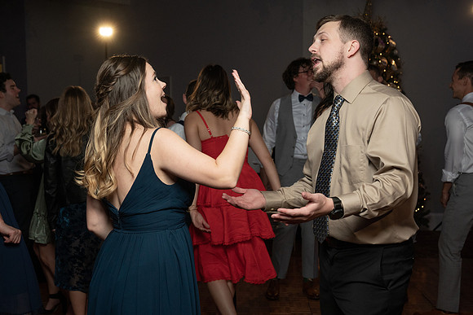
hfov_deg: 37.5
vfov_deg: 25.5
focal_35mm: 53
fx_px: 697
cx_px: 218
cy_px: 170
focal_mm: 48
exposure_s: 1/250
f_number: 5.6
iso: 2000
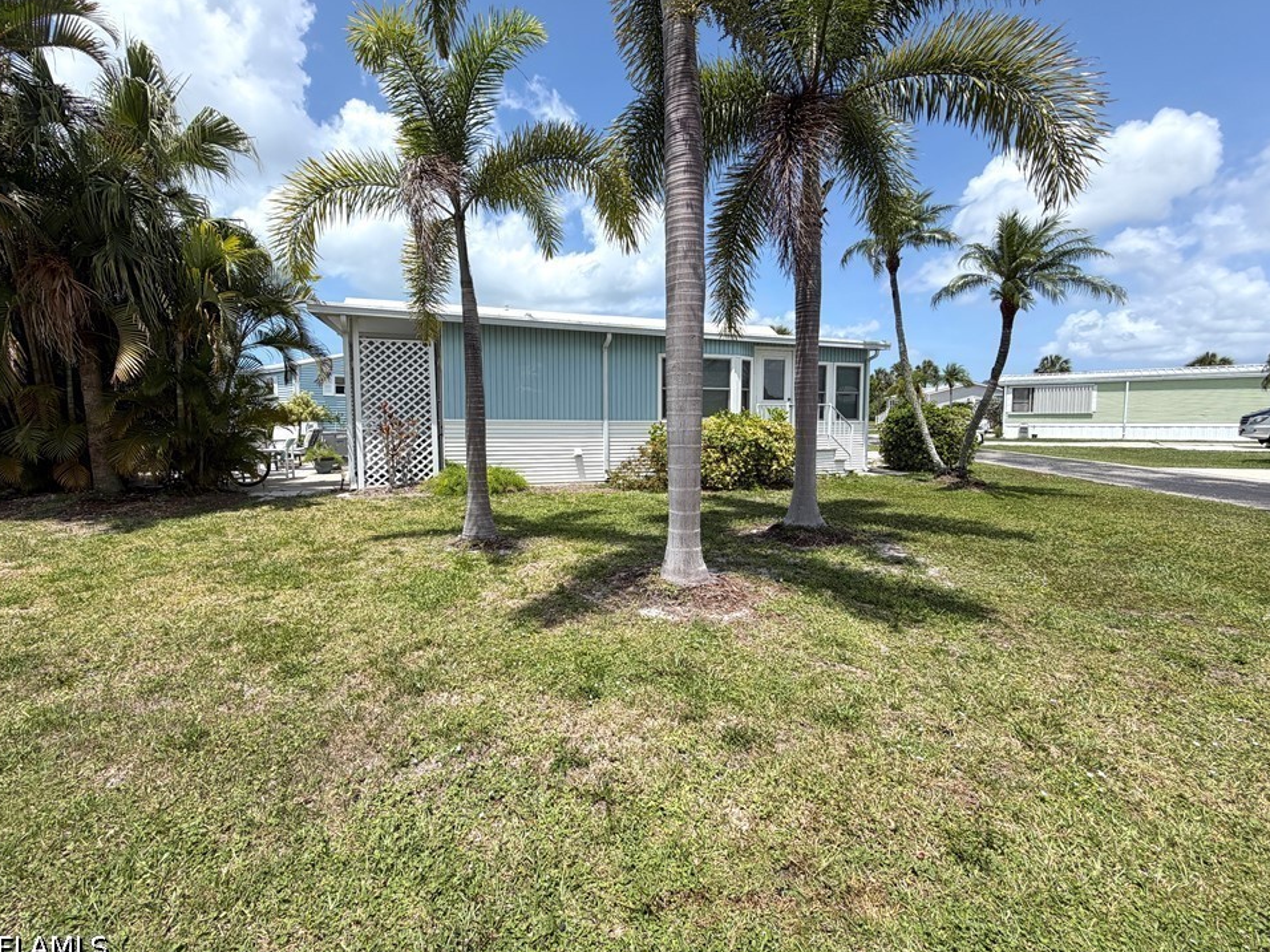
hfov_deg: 98.2
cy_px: 459
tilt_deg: -3.5
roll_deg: +0.4
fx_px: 550
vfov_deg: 81.7
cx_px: 622
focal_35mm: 15
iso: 20
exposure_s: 1/1001
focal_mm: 2.22
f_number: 2.2
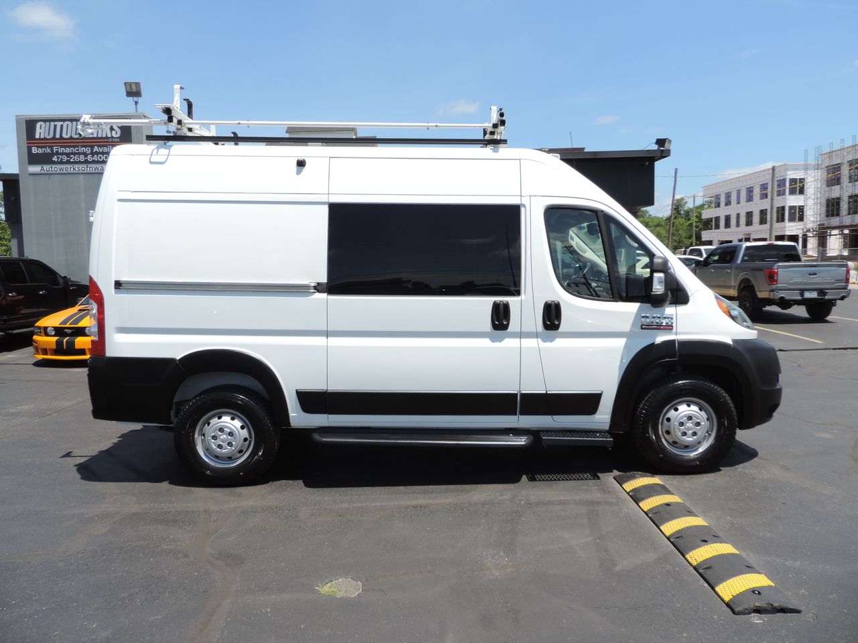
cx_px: 429
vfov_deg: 56.8
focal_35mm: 24
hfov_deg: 71.6
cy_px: 322
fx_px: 595
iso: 80
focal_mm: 4.3
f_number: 3
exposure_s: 1/1000
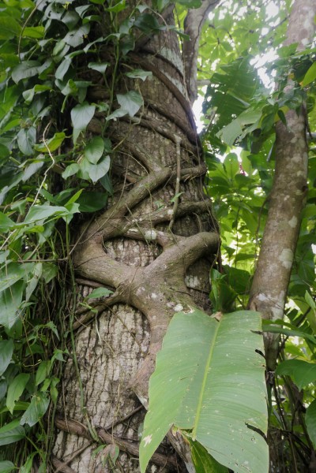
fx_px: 382
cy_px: 236
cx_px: 158
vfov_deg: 63.7
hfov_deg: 45.0
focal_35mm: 29
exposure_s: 1/80
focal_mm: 10.8
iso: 500
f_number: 3.5
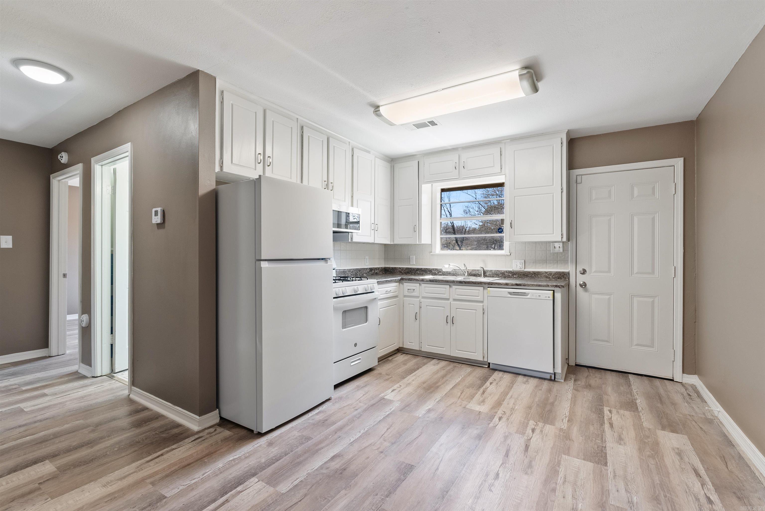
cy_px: 256
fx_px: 340
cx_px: 382
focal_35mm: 16
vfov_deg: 73.8
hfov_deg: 96.7
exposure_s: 1/5
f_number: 9
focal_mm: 16
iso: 250
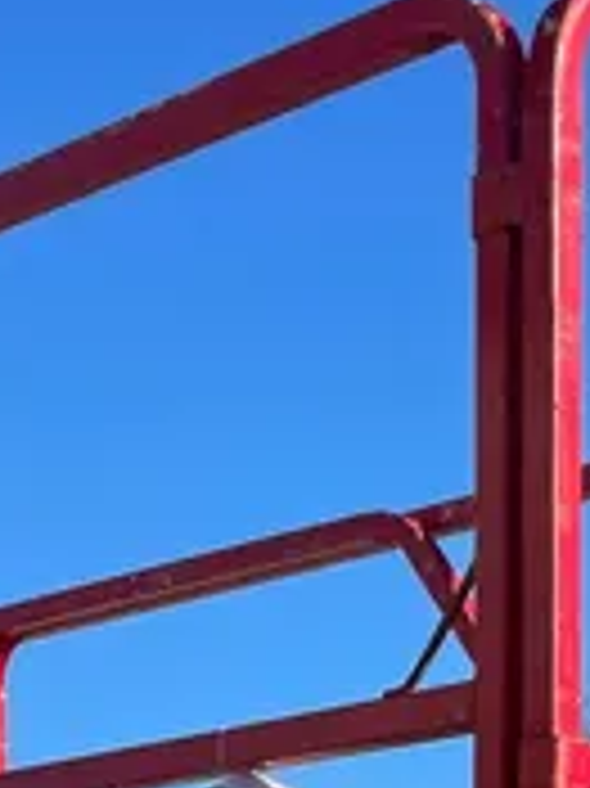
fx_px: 2480
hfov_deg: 13.5
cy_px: 1578
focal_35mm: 109
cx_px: 405
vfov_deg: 14.8
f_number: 1.6
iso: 32
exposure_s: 1/2020
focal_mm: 4.2
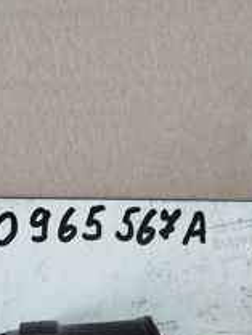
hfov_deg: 26.1
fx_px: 533
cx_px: 48
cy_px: 333
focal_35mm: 55
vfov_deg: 32.2
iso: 250
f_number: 1.7
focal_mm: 5.31
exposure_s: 1/33
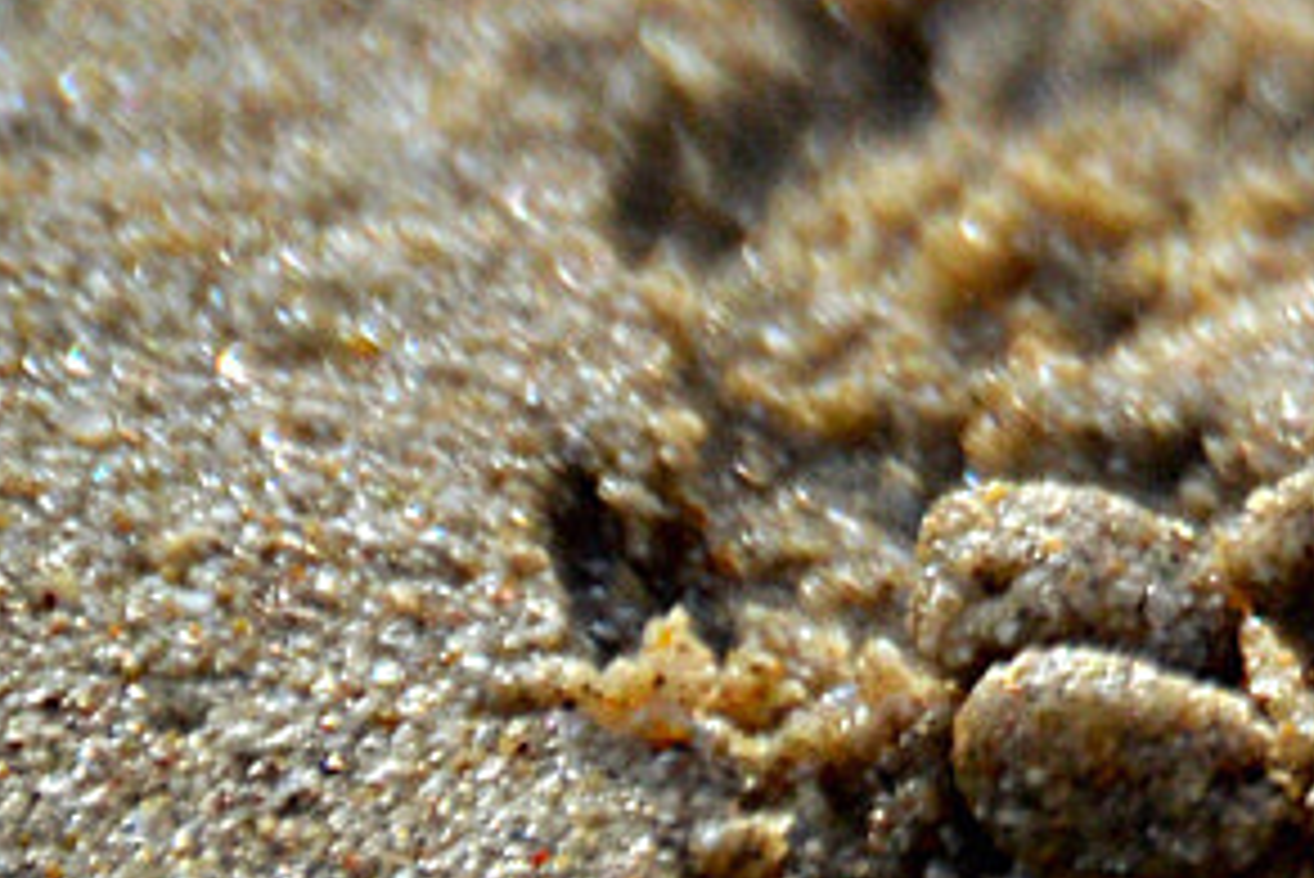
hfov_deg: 1.3
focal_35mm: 1644
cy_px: 171
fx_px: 60033
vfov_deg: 0.8
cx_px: 3586
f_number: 5.6
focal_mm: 200
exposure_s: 1/800
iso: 400
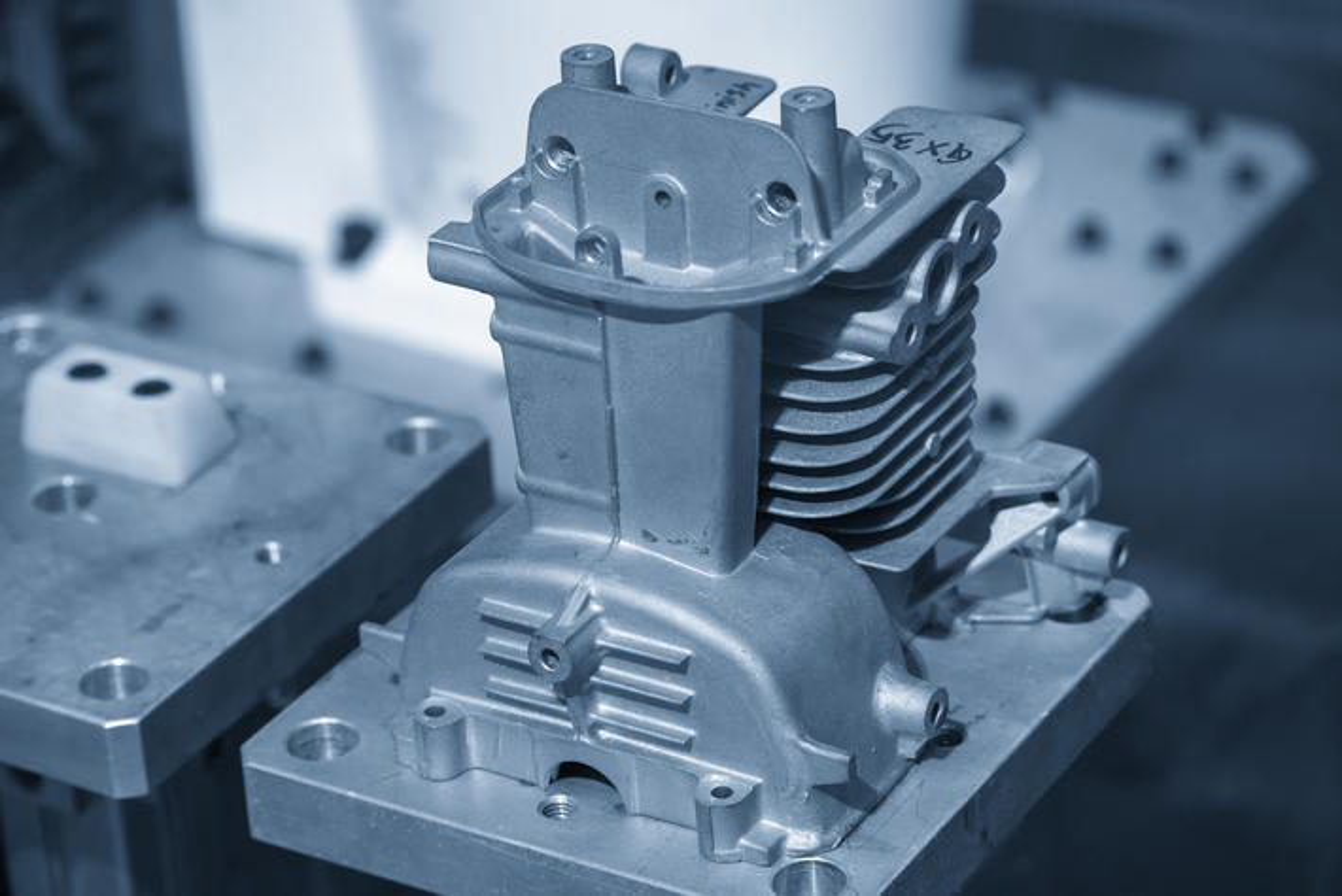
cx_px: 671
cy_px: 448
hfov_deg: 18.2
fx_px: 4195
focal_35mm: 112
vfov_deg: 12.2
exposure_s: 1/100
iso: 1000
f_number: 4.8
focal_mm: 75
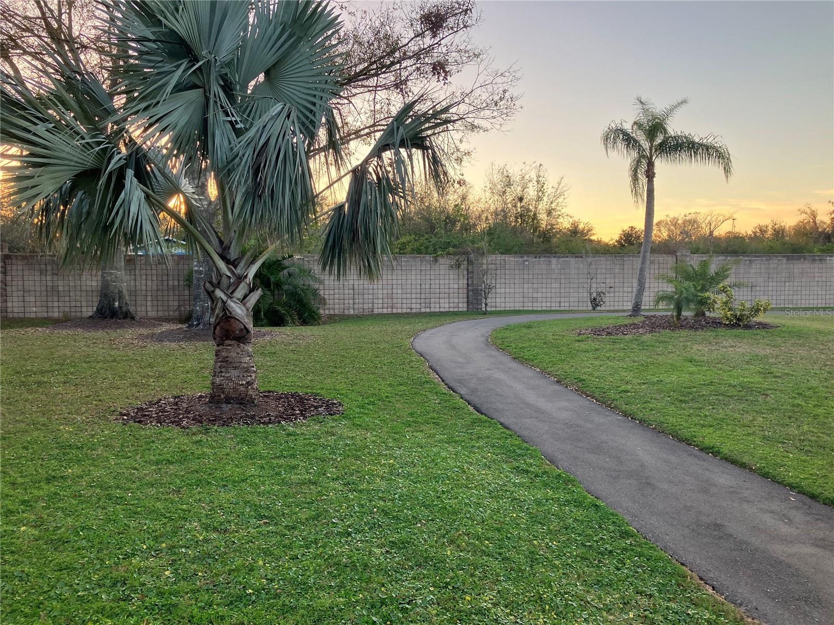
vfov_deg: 49.7
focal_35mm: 28
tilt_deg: -1.9
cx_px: 417
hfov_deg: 63.4
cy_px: 312
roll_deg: +0.0
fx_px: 675
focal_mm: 3.99
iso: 40
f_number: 1.8
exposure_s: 1/165
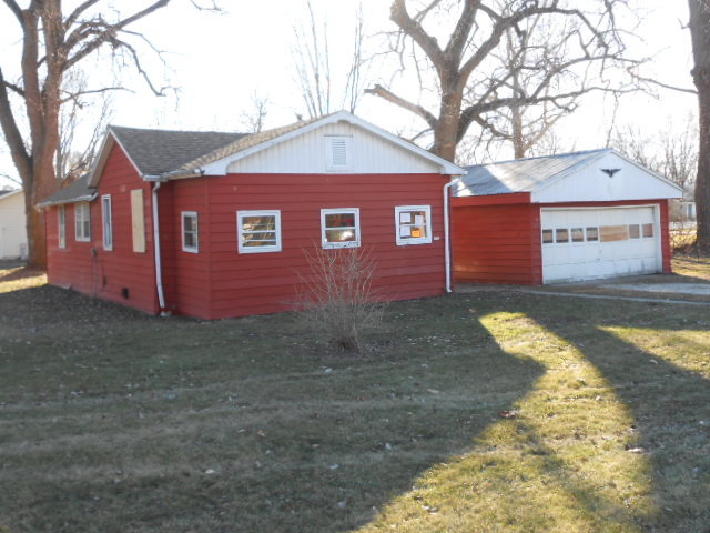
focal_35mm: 38
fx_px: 779
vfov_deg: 37.7
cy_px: 266
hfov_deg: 49.0
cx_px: 355
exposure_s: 1/100
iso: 80
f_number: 4.2
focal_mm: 6.8
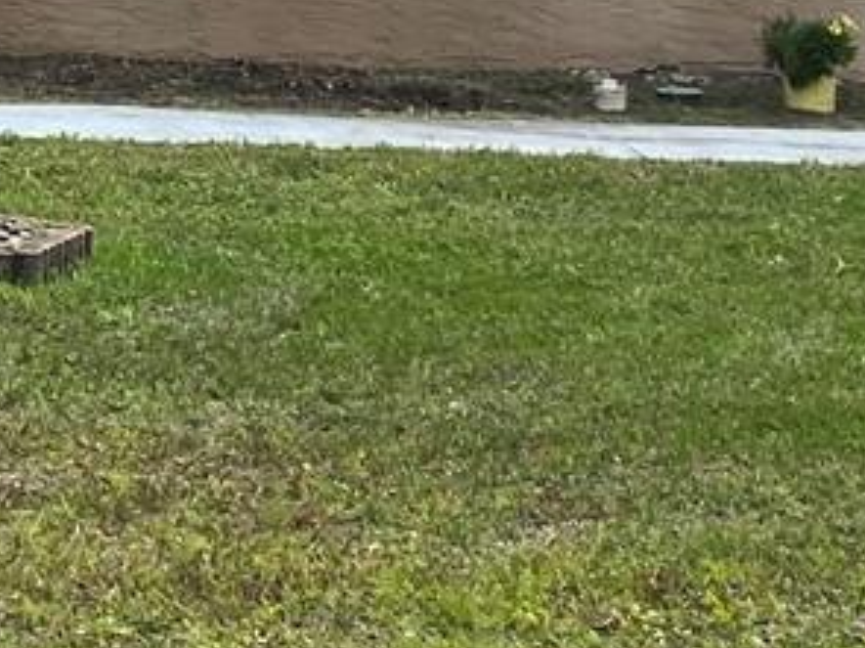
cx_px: 47
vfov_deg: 10.2
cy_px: -346
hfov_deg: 13.8
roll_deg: -1.5
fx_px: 3522
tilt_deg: +1.5
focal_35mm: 141
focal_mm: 4.25
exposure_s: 1/3610
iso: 32
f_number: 1.8
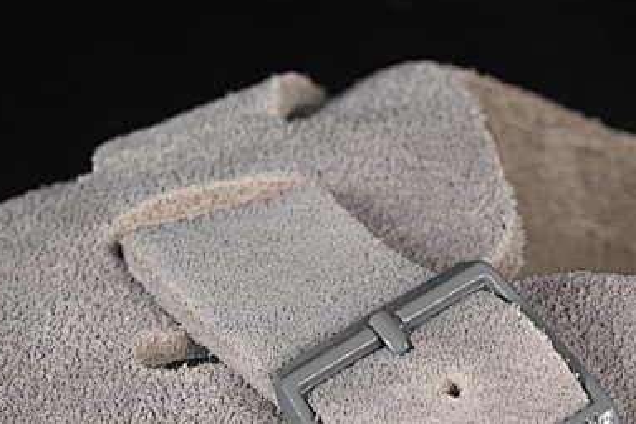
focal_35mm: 211
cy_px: 412
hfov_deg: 9.7
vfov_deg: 6.5
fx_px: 3727
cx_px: 525
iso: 160
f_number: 7.1
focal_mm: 50
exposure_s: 1/60
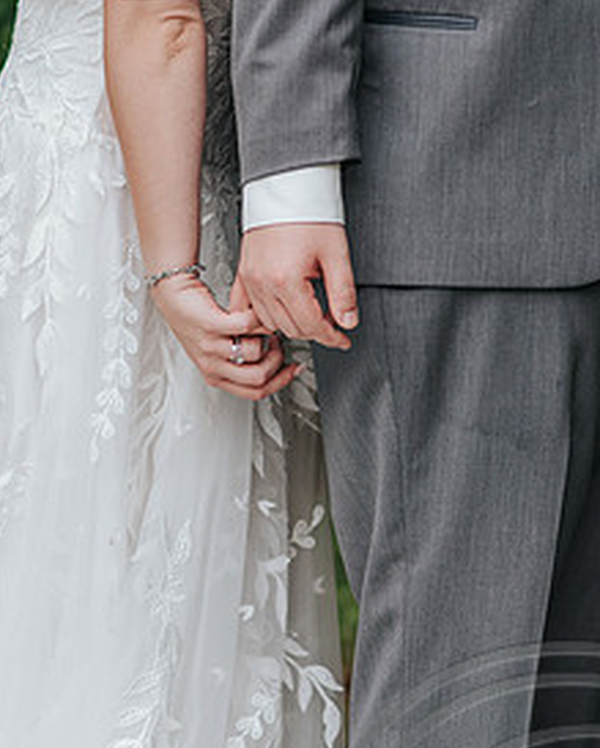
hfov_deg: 7.9
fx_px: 4366
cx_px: 247
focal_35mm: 197
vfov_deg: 9.8
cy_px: 351
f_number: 2.8
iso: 200
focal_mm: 85
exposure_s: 1/640
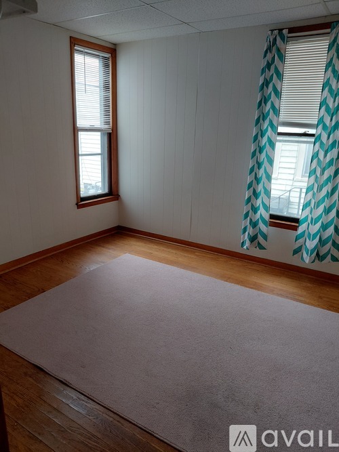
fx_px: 327
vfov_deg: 69.4
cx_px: 170
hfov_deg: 54.9
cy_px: 226
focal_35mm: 25
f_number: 1.8
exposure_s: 1/120
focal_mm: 4.69
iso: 200
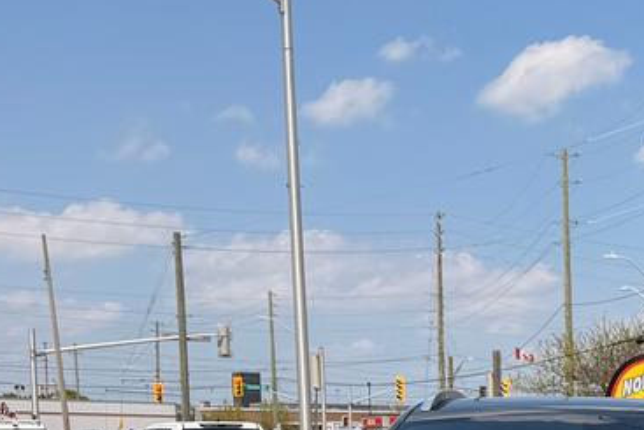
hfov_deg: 22.6
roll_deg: +0.1
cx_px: 625
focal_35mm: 87
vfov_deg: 14.7
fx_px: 1557
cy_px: 637
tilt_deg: -6.7
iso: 80
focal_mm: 6.76
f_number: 1.78
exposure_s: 1/6173
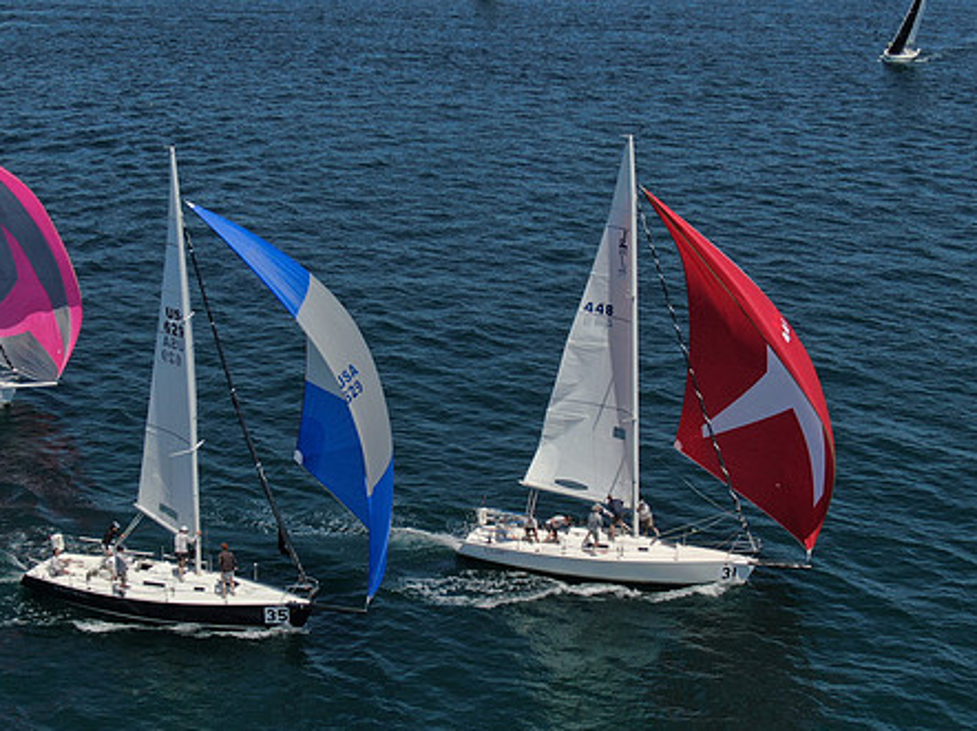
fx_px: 1777
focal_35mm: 63
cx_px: 427
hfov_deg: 30.7
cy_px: 354
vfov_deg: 23.3
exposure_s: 1/1600
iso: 100
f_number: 3.8
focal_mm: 8.6
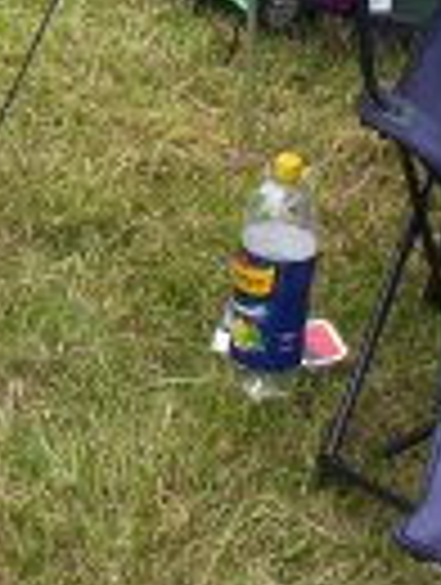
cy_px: -238
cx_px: -99
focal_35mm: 119
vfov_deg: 15.5
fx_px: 2015
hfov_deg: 12.2
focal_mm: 4.99
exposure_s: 1/153
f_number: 4.5
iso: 100
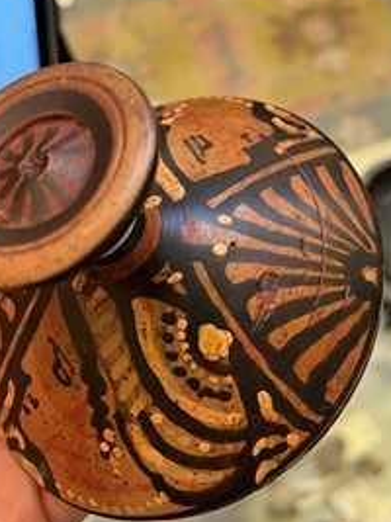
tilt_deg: -62.1
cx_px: 268
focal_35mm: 39
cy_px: 205
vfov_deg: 47.6
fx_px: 588
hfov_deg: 36.3
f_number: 1.6
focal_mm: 5.1
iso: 80
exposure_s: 1/50
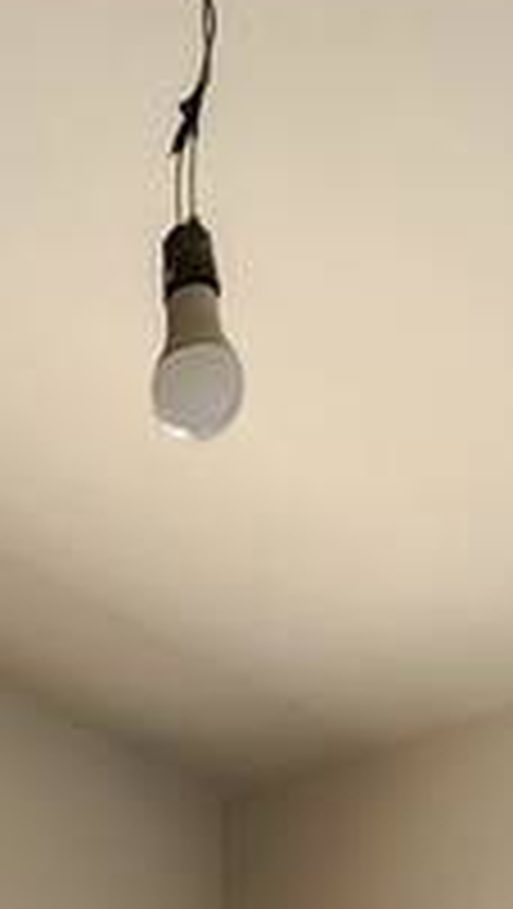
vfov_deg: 15.2
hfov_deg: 11.7
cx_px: -180
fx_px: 2436
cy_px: 2007
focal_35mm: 101
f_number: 2.2
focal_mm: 2.2
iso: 80
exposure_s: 1/60
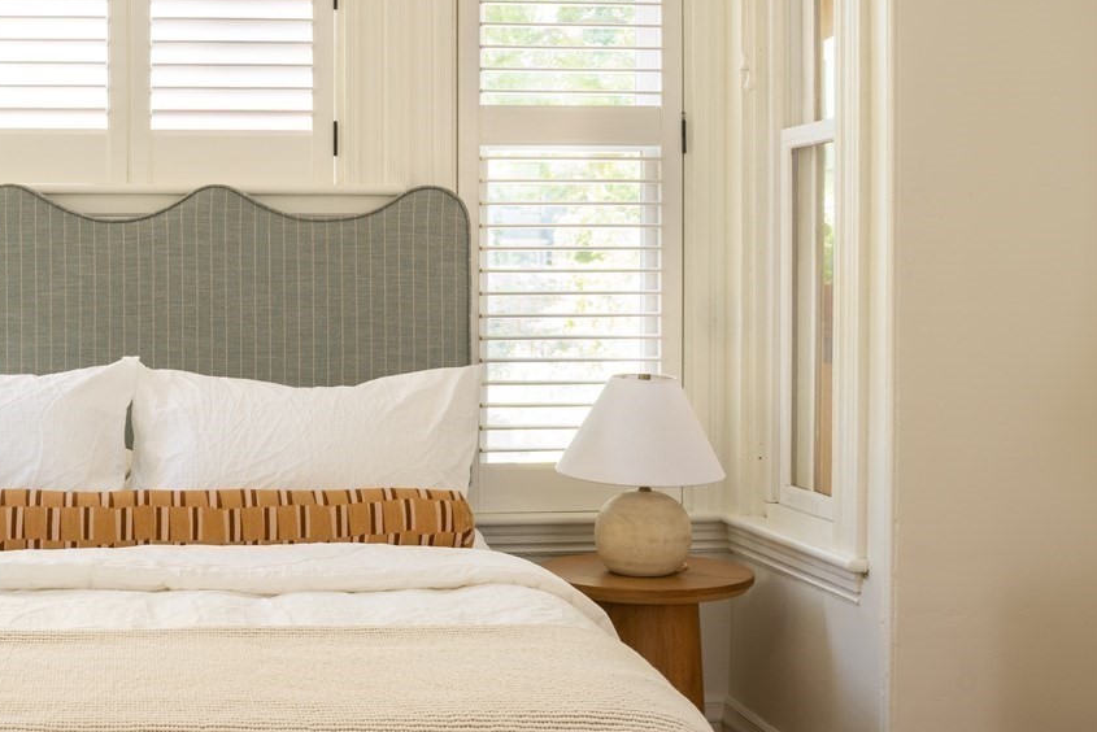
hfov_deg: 31.5
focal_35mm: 63
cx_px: 313
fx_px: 1920
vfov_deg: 21.6
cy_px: 331
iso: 200
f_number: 9
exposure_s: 1/5
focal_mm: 26
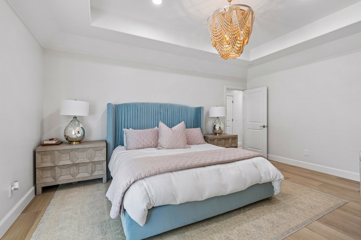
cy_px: 120
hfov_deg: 96.7
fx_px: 160
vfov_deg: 73.7
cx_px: 180
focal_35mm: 16
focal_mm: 16
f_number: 8
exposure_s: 1/15
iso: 200
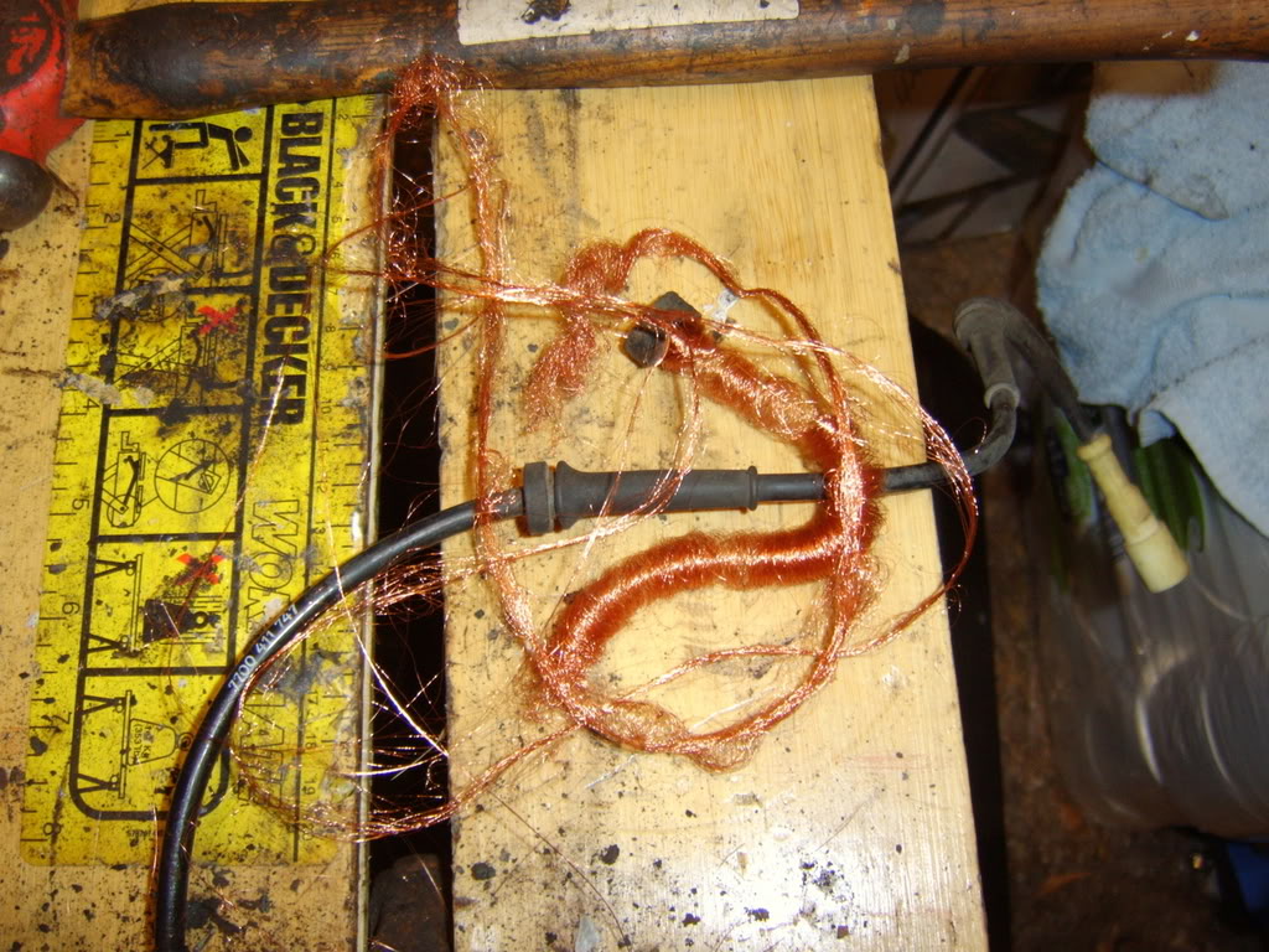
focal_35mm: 31
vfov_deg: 45.4
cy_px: 476
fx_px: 1136
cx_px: 634
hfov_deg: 58.4
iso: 141
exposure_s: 1/30
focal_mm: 8.1
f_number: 2.7
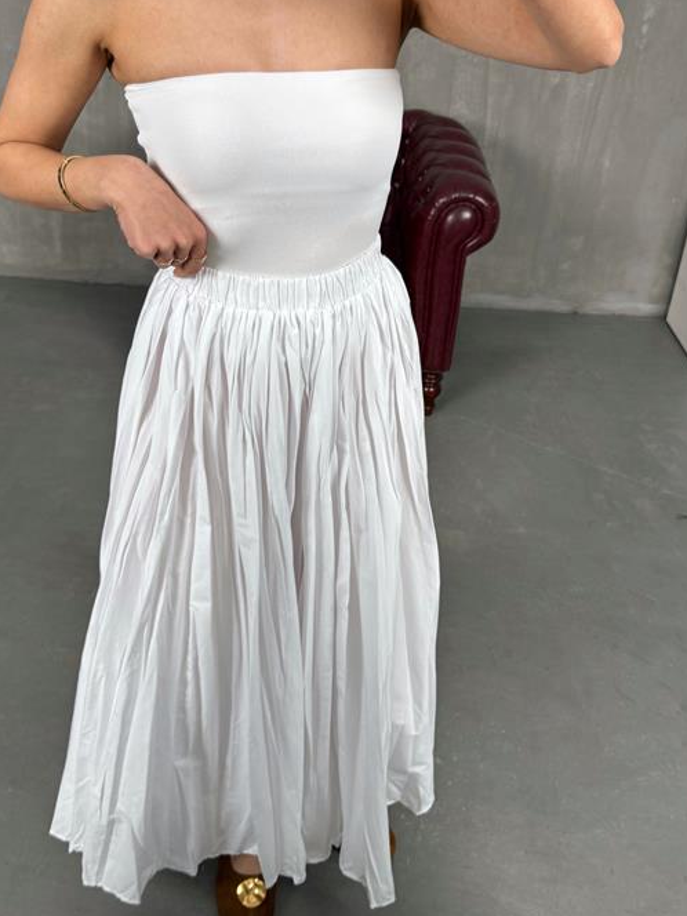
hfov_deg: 41.8
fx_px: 900
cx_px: 329
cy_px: 377
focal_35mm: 34
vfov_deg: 53.7
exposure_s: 1/121
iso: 125
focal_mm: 6.76
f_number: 1.78
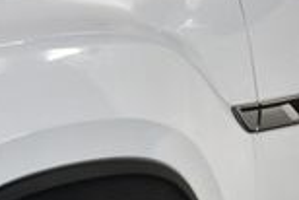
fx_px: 1654
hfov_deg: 9.7
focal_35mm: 199
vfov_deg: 6.8
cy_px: 326
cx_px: -289
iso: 500
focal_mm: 24
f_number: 4
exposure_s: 1/250
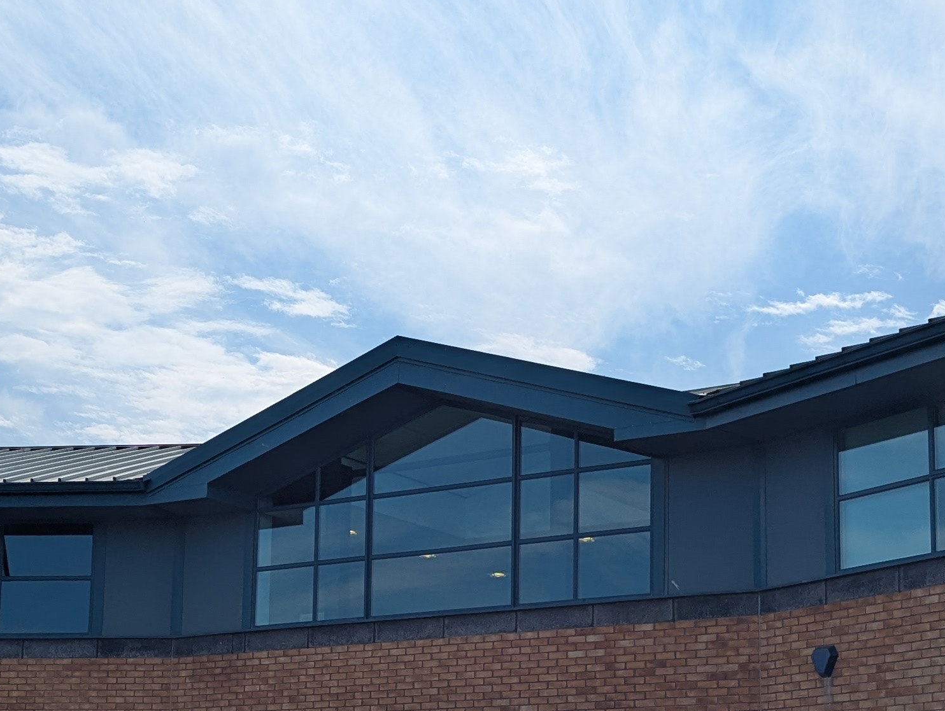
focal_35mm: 66
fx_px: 1804
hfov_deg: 29.4
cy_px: 567
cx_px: 488
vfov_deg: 22.0
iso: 48
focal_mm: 6.81
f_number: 1.85
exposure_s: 1/4717
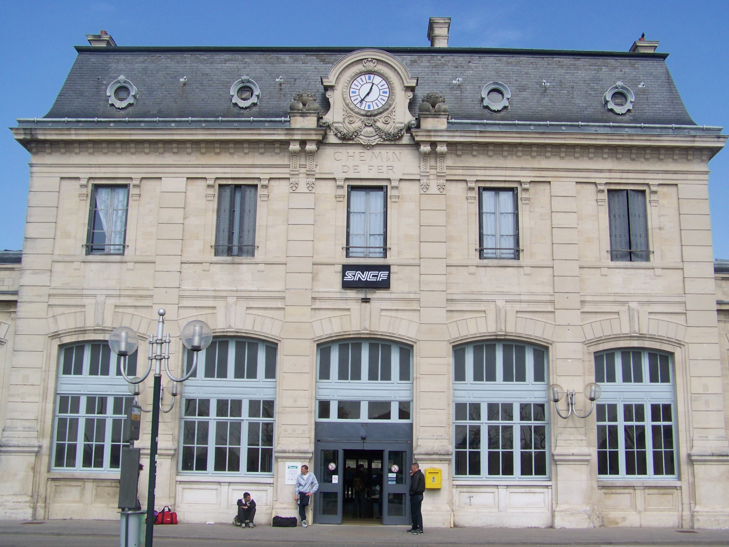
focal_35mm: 39
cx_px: 374
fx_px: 821
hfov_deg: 47.9
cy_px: 275
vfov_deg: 36.8
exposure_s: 1/500
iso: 80
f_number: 5.6
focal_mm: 6.3
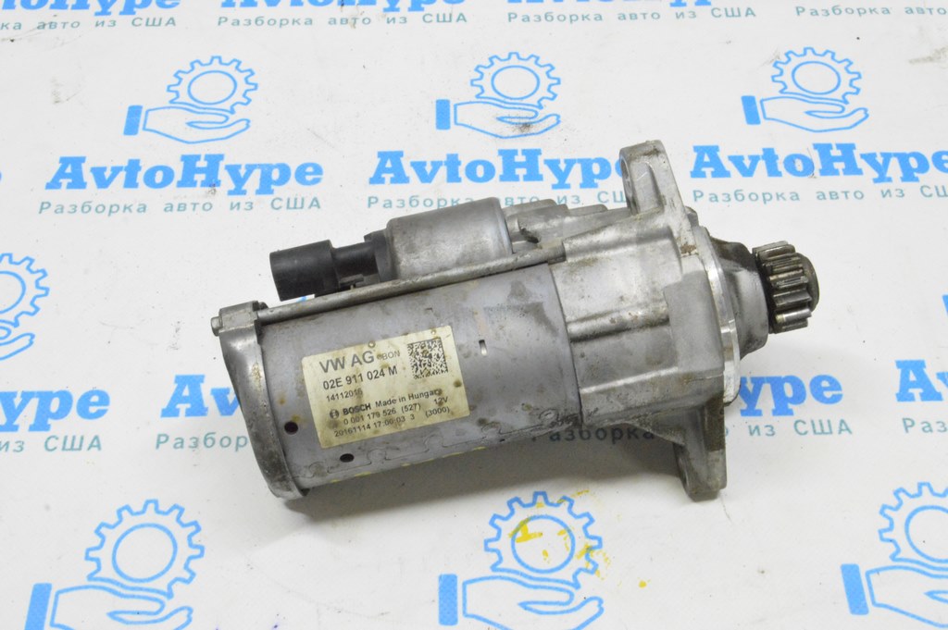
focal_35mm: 46
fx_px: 1223
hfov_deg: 42.4
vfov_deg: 28.9
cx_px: 474
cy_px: 315
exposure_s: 1/15
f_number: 20
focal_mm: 31
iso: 6400
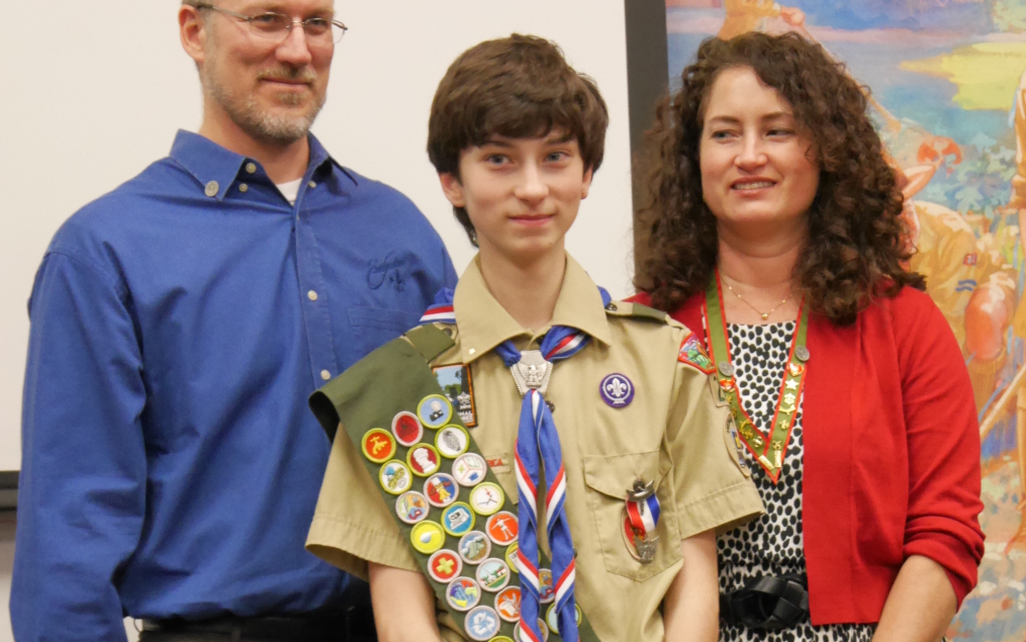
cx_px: 517
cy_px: 498
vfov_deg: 10.0
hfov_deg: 15.9
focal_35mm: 131
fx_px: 3664
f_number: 4.9
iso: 3200
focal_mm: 46
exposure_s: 1/80
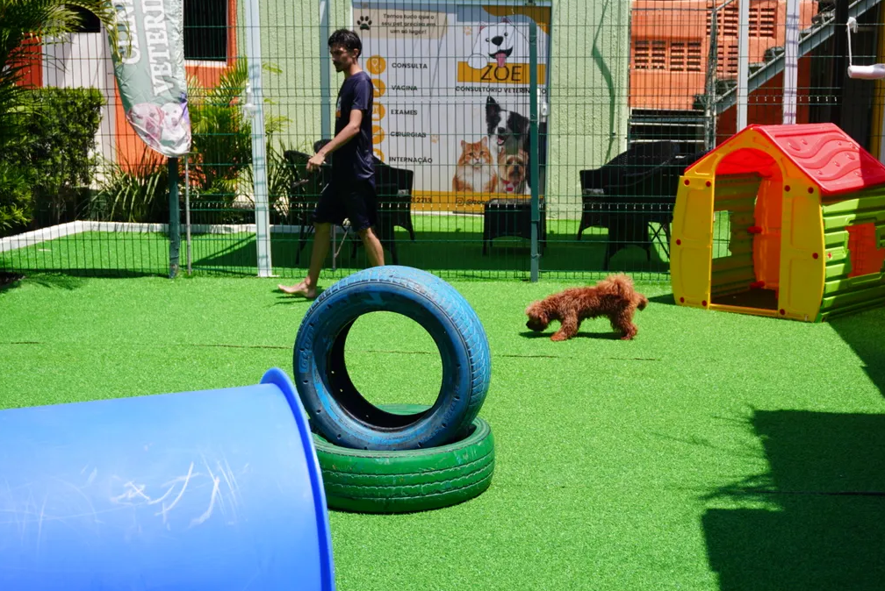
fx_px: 1230
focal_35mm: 50
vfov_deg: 27.0
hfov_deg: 39.5
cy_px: 266
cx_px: 487
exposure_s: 1/500
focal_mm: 28
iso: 100
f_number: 5.6
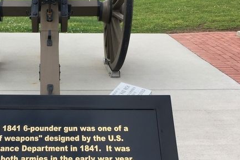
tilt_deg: -21.0
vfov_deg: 24.1
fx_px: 373
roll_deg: -0.5
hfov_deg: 34.7
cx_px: 53
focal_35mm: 56
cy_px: 107
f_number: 2.2
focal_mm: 4.15
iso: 25
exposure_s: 1/663
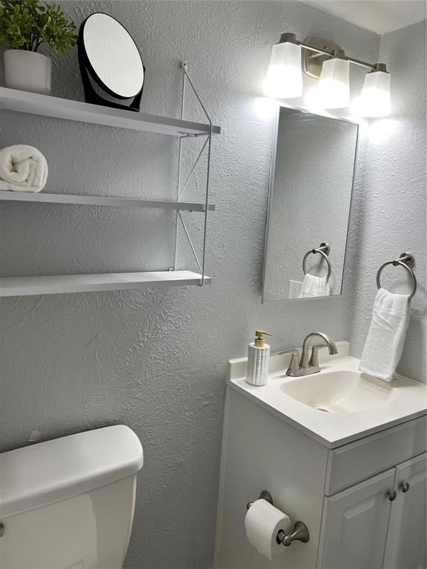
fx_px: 428
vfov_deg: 67.3
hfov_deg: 53.1
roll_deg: -2.6
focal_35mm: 26
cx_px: 214
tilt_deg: -9.5
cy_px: 284
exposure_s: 1/120
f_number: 1.5
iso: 50
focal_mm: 5.7
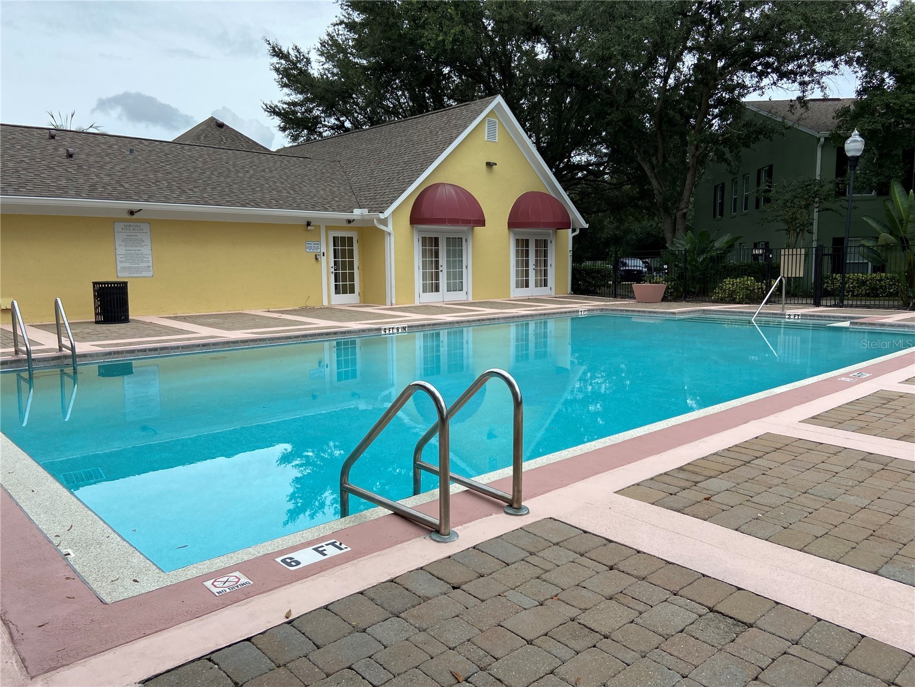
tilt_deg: -4.9
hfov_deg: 67.3
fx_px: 687
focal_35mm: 26
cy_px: 344
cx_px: 458
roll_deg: +1.1
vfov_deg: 53.1
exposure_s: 1/1727
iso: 32
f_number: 1.8
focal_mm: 4.25
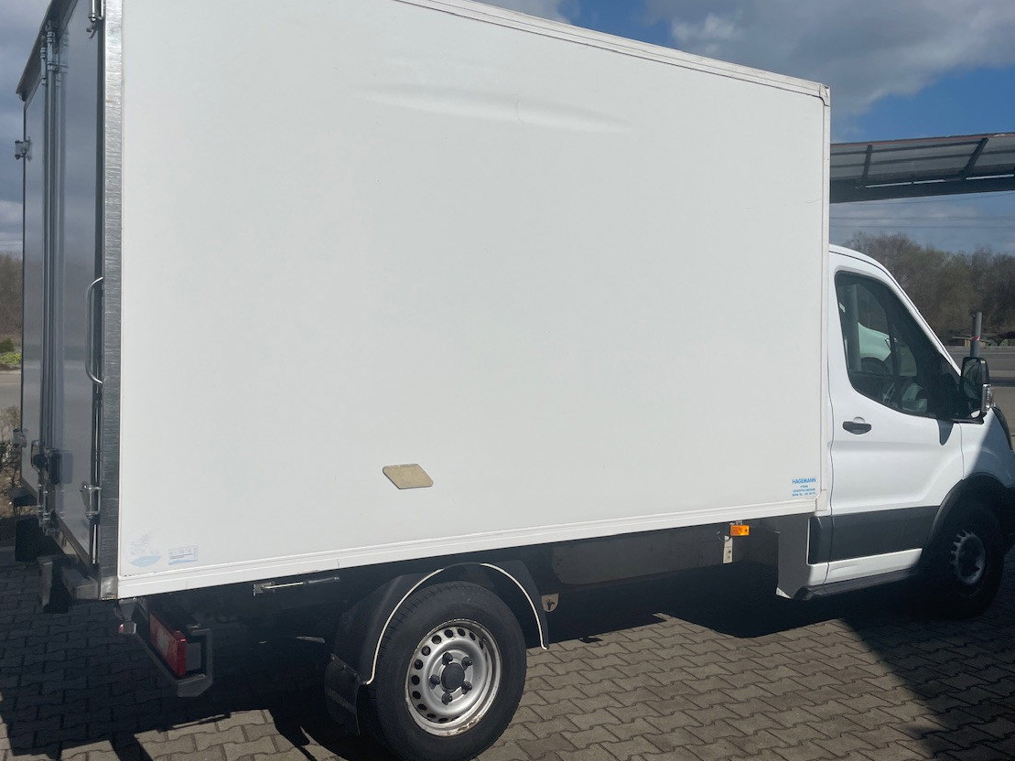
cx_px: 441
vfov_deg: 46.7
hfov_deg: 59.7
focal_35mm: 30
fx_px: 880
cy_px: 345
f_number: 1.6
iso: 32
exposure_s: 1/14925
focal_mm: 4.2
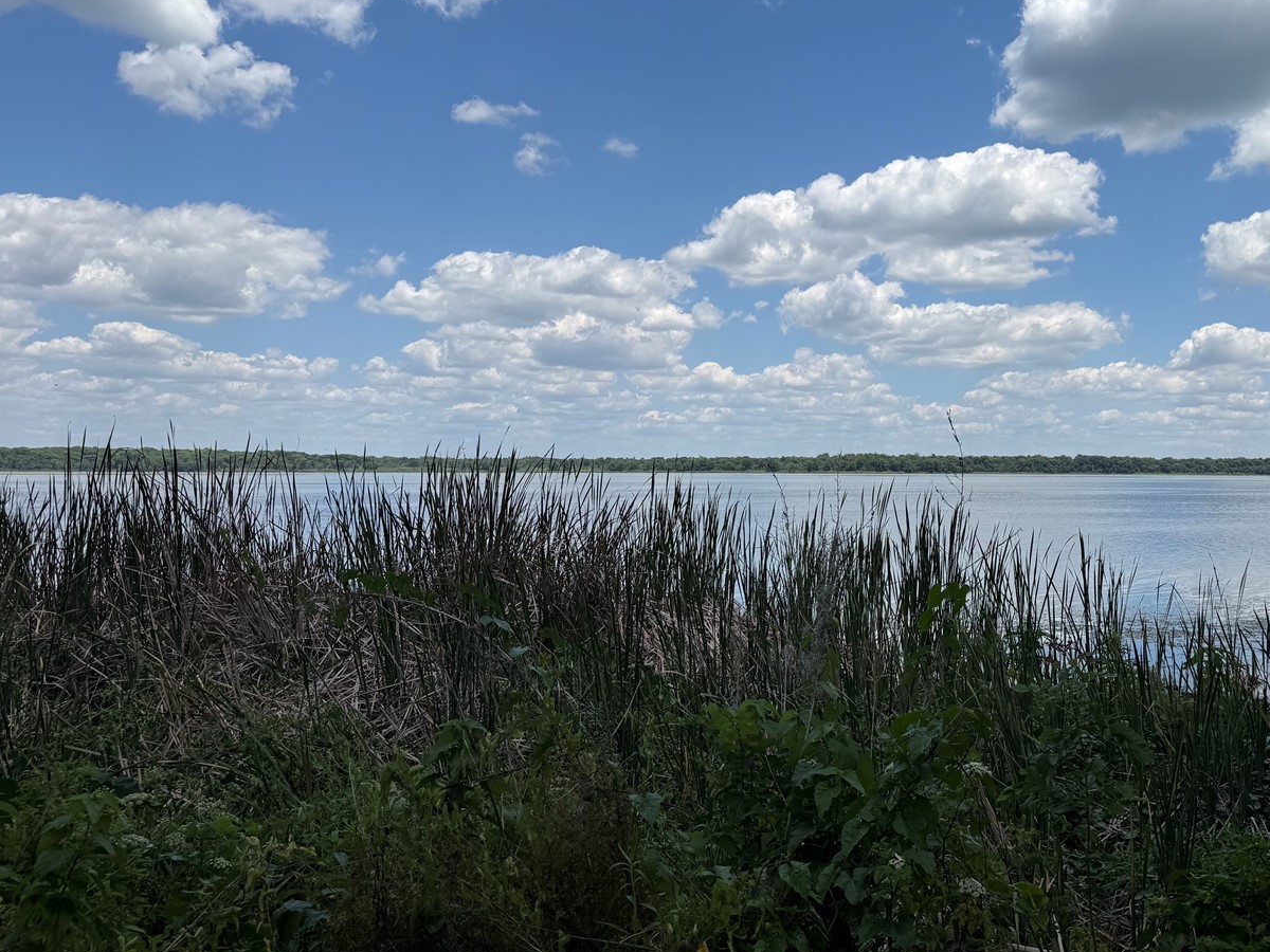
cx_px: 830
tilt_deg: +2.5
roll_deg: +0.0
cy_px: 425
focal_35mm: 32
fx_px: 1174
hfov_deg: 55.8
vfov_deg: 44.1
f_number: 1.78
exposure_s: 1/8130
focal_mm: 6.76
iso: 80
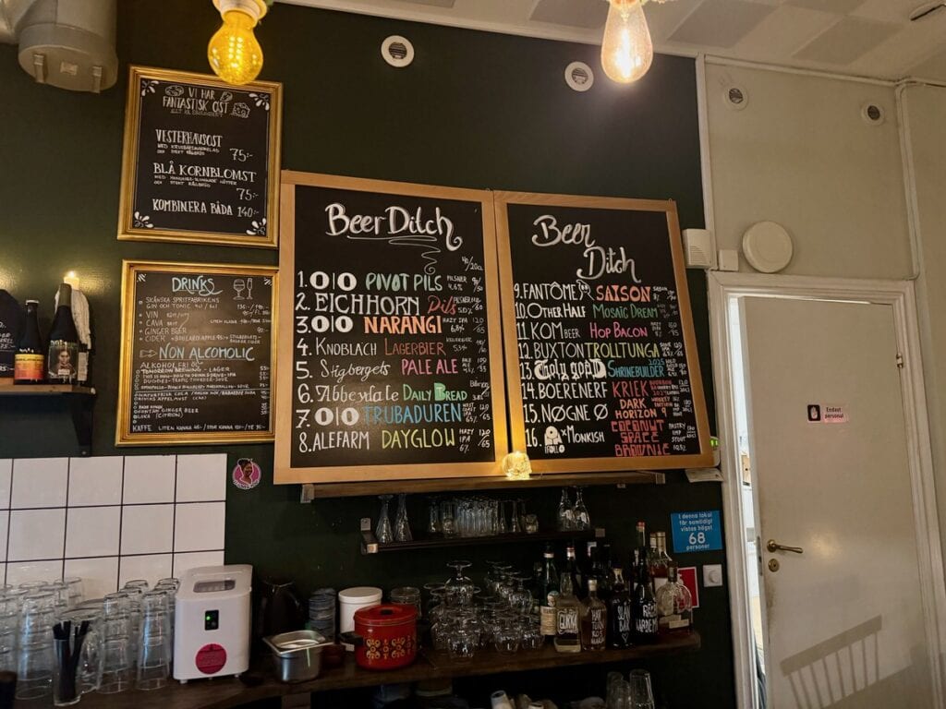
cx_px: 473
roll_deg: +0.9
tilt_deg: +7.0
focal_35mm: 24
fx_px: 656
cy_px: 354
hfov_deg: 71.6
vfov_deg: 56.8
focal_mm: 6.76
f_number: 1.78
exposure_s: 1/25
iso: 800
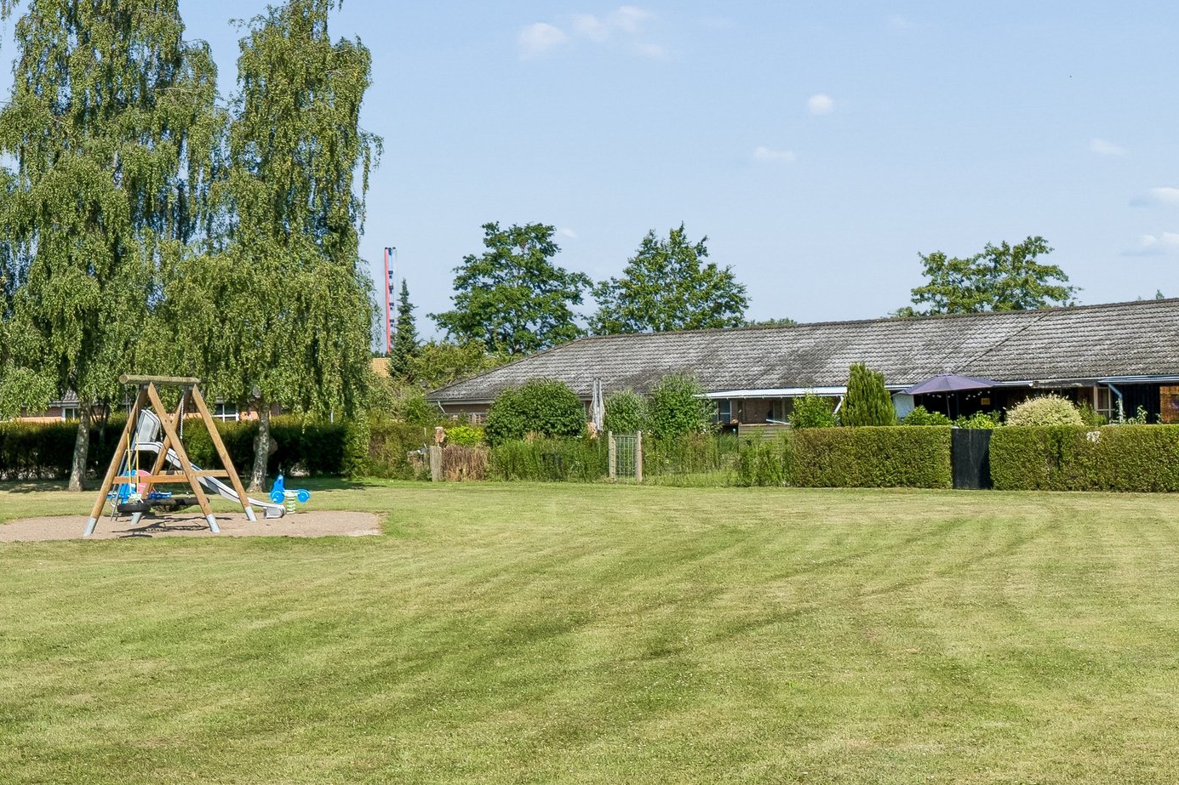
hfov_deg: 29.8
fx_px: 2128
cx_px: 144
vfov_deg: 20.9
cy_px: 417
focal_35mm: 65
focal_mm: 20
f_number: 8
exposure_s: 1/1000
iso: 250
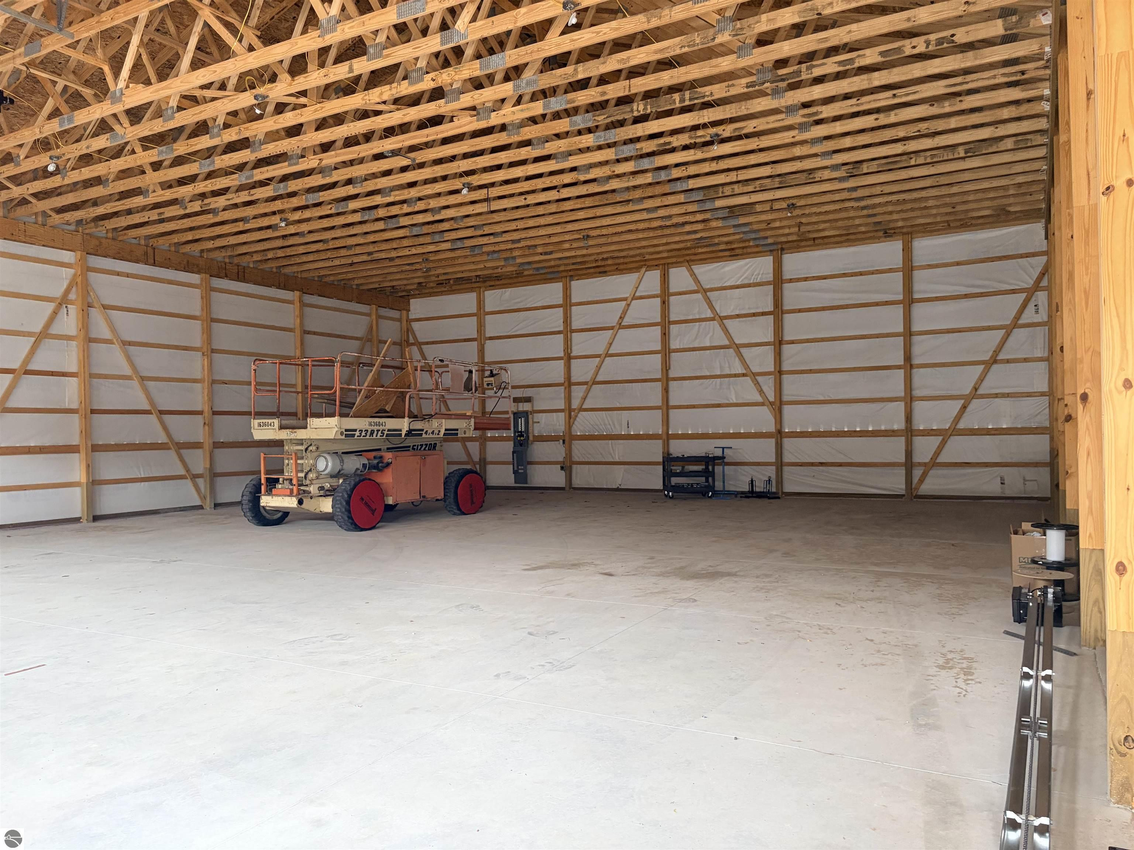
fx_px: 852
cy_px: 425
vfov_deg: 53.1
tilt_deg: -0.2
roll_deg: +0.1
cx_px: 567
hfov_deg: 67.3
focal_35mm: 26
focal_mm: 5.96
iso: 160
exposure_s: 1/60
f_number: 1.6
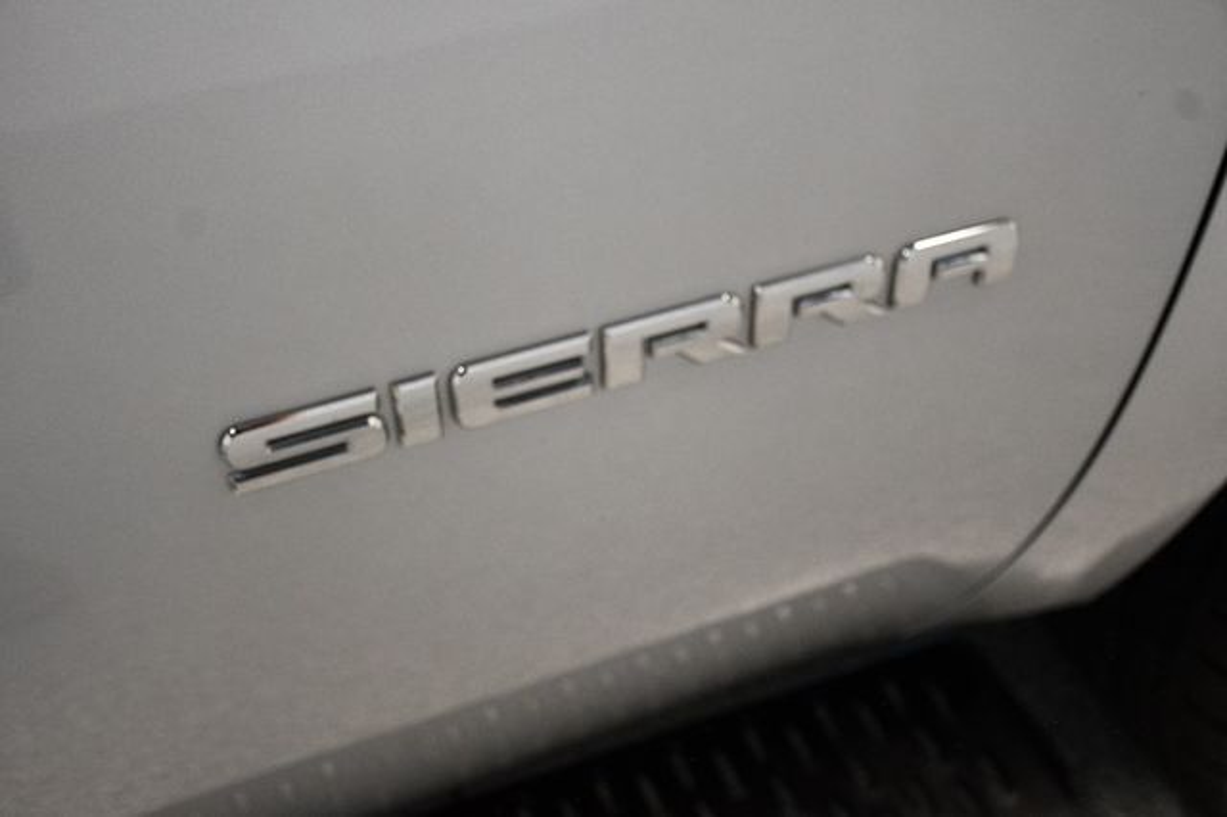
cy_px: 408
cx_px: 614
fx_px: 1533
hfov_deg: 43.6
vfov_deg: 29.8
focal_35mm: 45
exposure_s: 1/125
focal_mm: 30
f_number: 4
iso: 2200
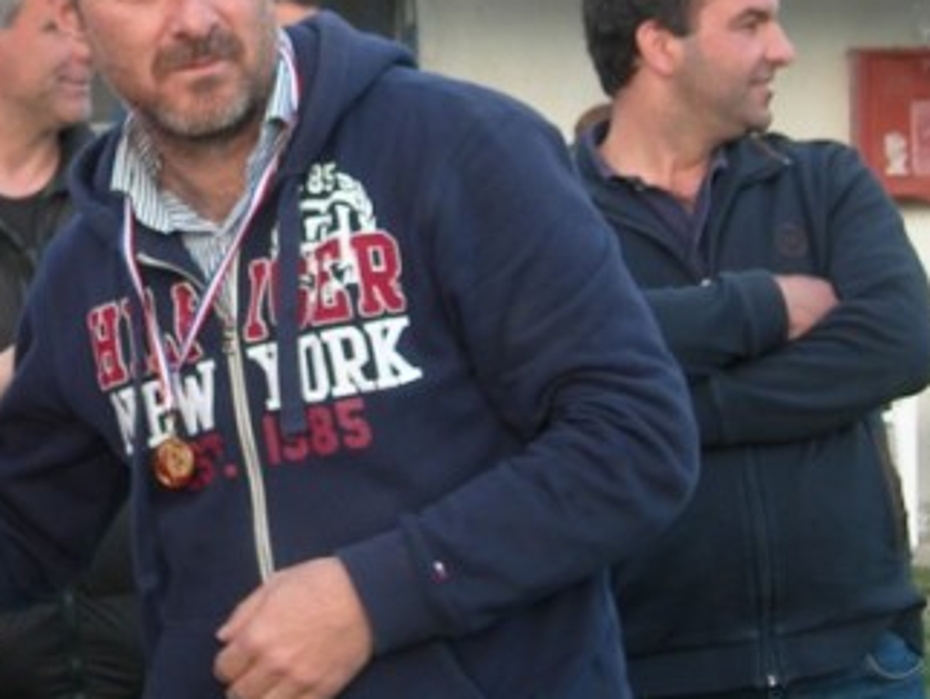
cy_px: 143
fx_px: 3361
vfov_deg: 11.8
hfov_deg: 15.6
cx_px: 101
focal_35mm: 125
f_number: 3.5
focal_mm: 12.7
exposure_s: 1/49.1
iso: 50
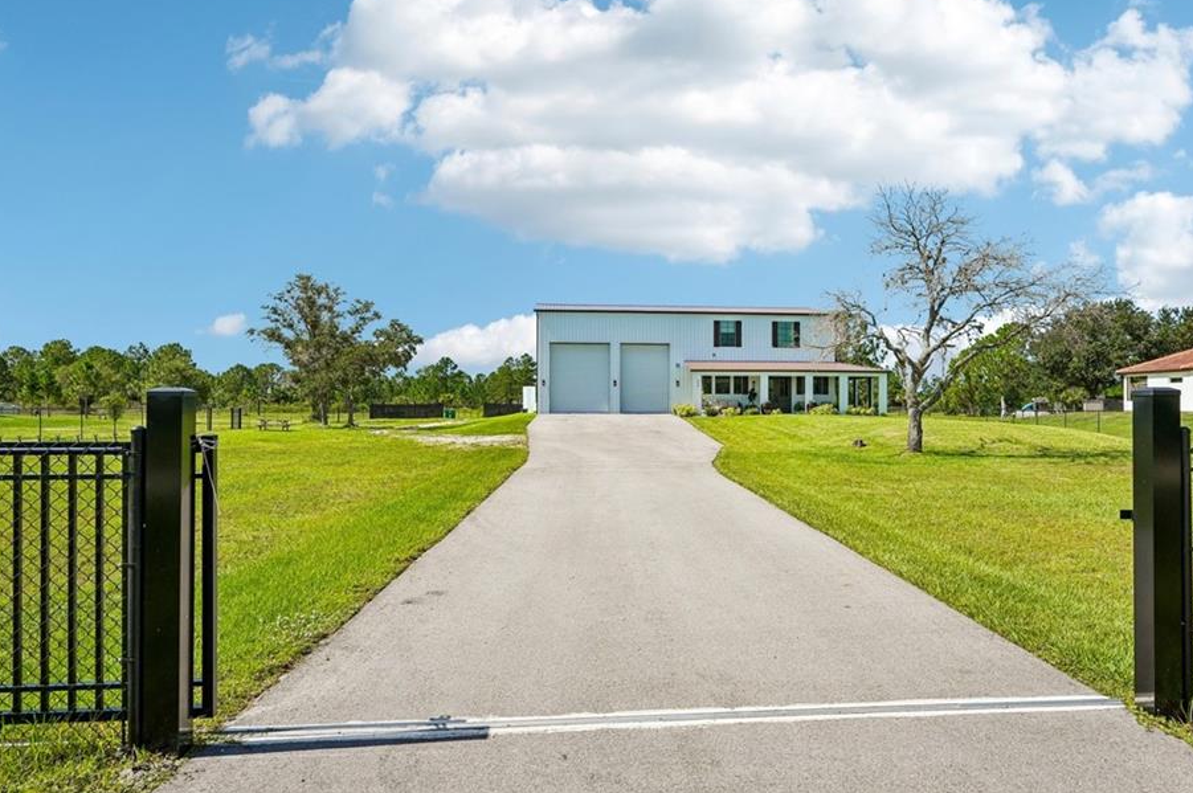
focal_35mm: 26
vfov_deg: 50.2
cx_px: 650
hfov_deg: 70.2
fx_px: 847
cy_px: 389
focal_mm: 22.5
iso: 400
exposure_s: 1/2000
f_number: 8
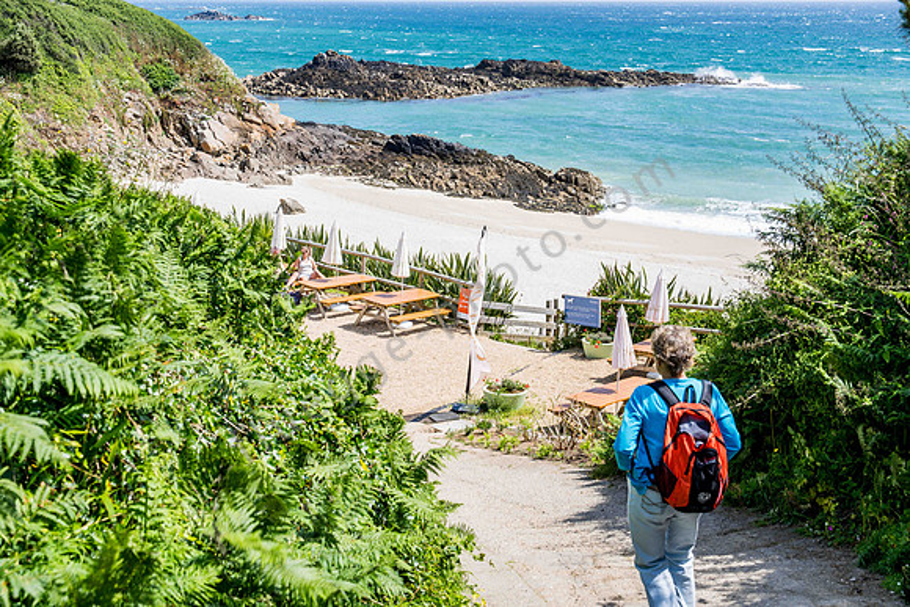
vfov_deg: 28.1
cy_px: 304
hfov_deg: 41.1
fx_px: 1214
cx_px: 455
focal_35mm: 48
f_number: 8
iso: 100
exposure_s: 1/125
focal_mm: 48
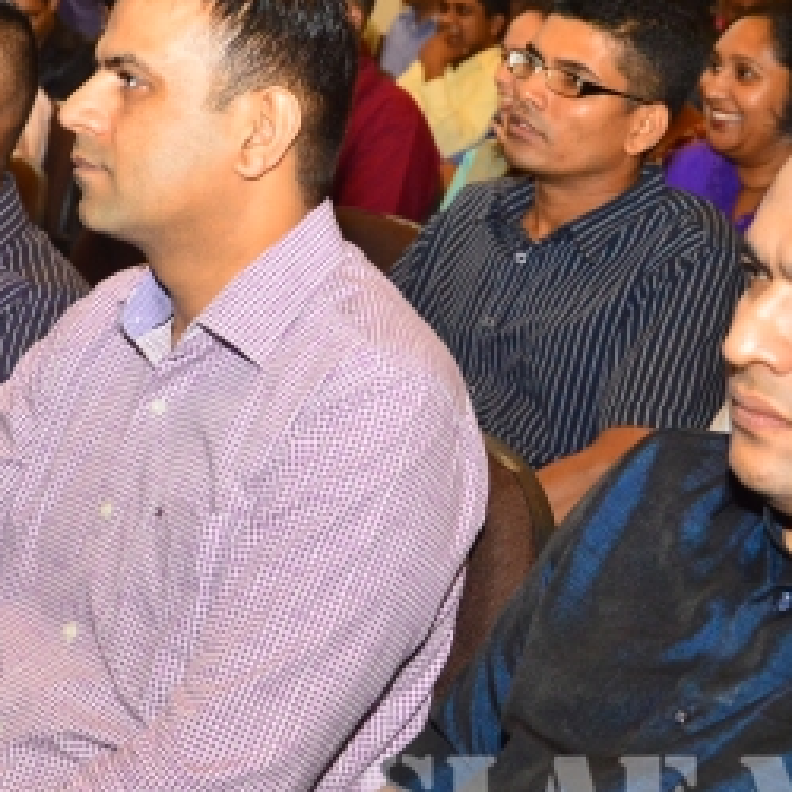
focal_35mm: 89
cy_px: 261
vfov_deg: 19.4
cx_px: 212
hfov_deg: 19.3
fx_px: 2309
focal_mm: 25
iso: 800
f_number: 4.5
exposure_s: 1/80
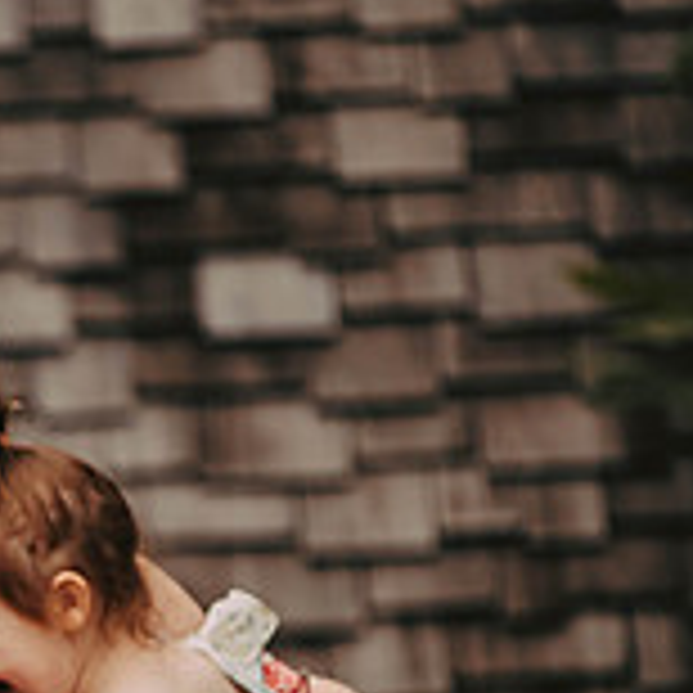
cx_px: -441
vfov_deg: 3.2
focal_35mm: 543
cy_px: 794
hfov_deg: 3.2
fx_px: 12299
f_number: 2.8
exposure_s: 1/4000
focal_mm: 170
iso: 640
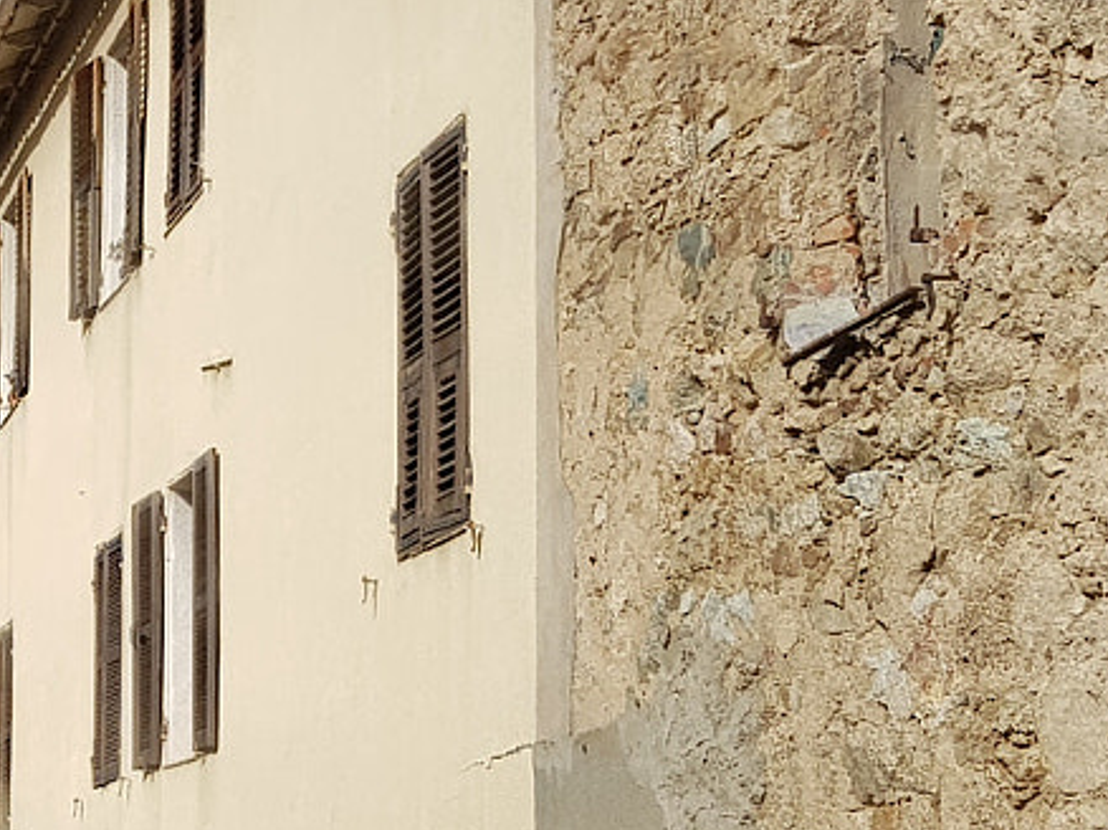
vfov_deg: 15.4
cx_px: -210
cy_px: 721
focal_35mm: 95
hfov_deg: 19.5
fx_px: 3039
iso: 40
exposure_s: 1/2696
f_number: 1.7
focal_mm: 4.2
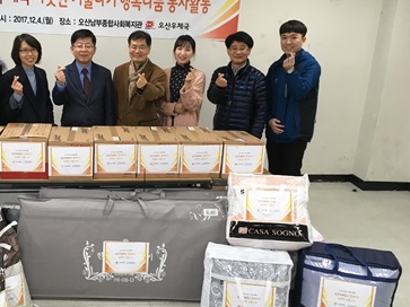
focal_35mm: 40
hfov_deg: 46.0
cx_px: 132
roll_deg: -1.9
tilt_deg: -16.1
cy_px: 151
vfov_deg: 35.9
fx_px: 474
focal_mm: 4.15
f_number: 2.2
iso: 32
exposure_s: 1/30
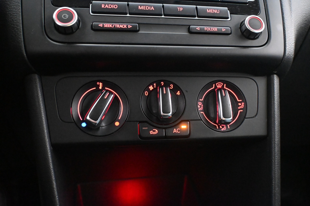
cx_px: 155
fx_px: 265
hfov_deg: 60.7
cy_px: 103
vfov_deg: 42.6
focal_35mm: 31
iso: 12800
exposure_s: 1/30
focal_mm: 20.5
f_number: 3.8
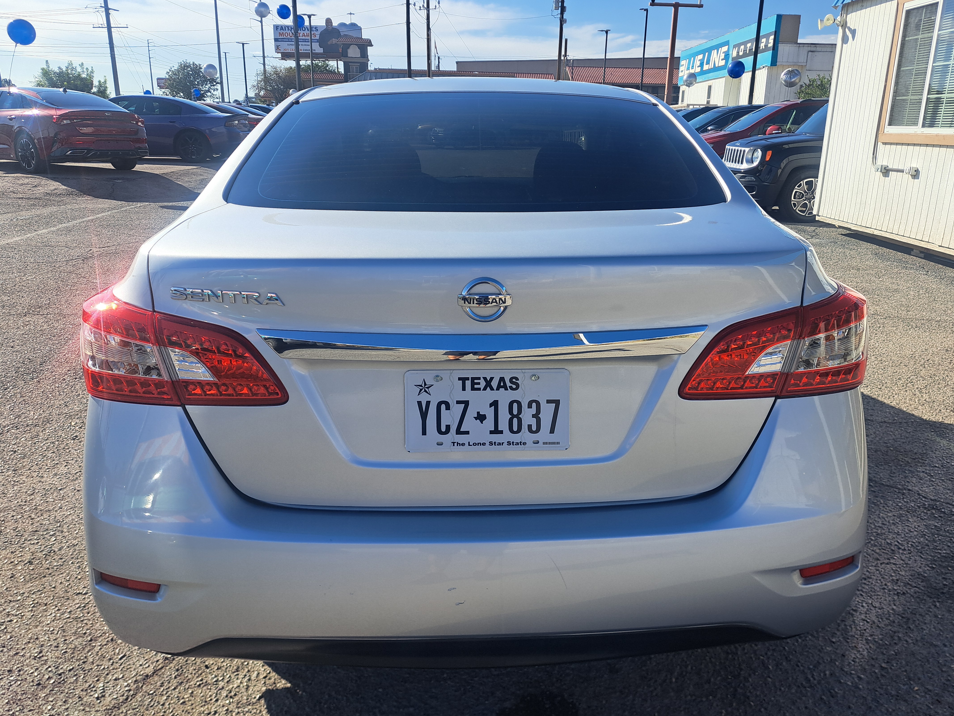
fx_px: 717
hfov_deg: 67.2
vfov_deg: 53.1
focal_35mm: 26
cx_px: 506
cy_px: 362
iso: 50
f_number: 1.8
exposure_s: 1/1957
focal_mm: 5.23
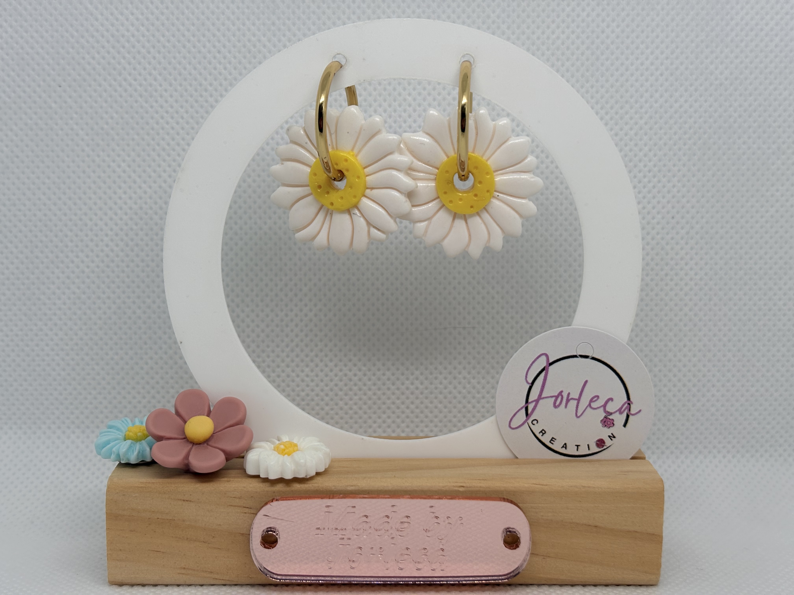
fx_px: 1193
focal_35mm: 52
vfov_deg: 28.0
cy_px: 298
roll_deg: +0.0
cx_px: 397
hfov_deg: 36.8
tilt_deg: -6.6
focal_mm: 5.96
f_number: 1.6
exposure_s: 1/441
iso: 40
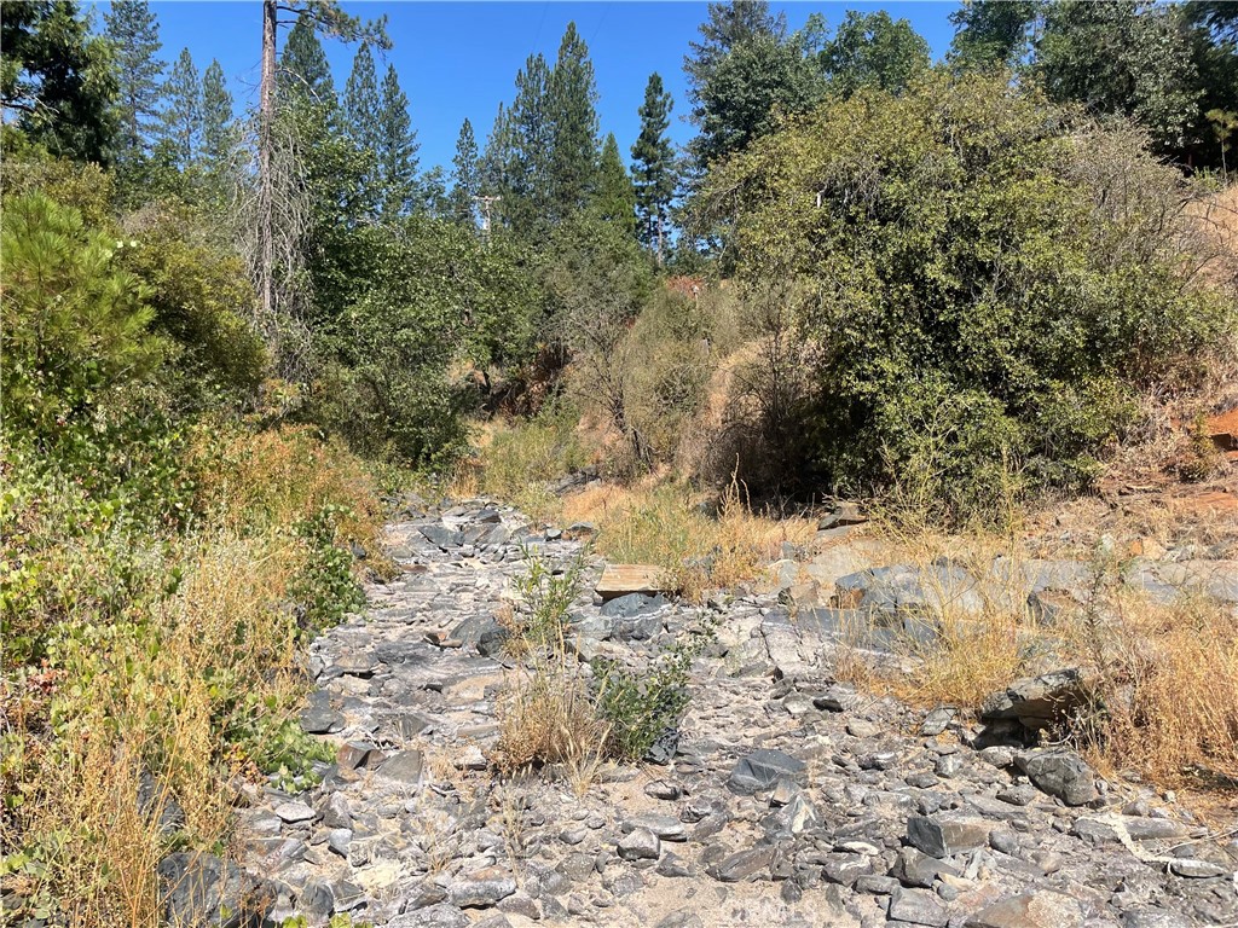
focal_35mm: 26
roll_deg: +0.0
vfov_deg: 53.1
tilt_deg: +0.5
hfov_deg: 67.3
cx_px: 619
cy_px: 464
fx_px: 930
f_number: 1.6
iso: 32
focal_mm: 4.2
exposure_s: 1/2959
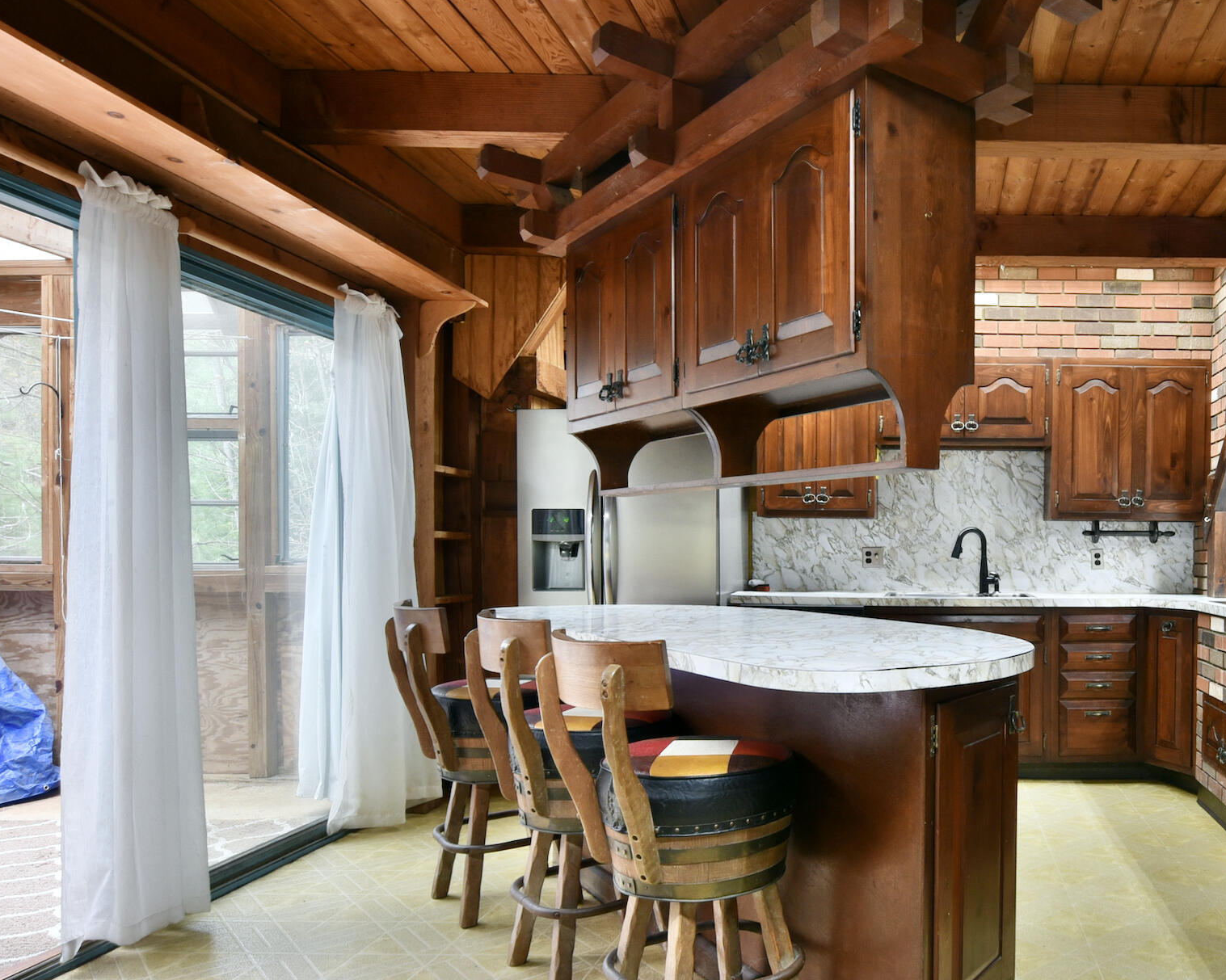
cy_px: 580
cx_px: 947
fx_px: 943
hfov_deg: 61.6
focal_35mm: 26
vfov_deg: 54.6
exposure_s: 1/20
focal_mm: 14
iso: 800
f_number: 11
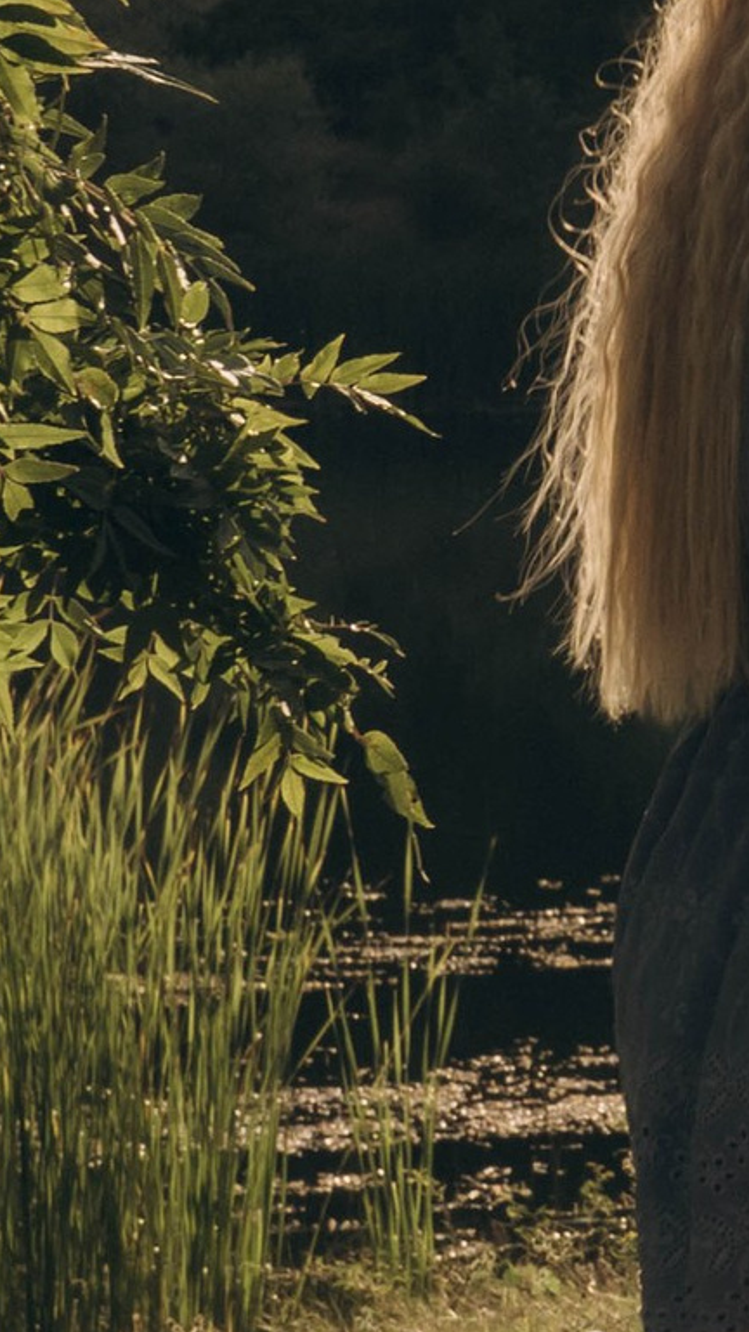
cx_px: 1786
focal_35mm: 220
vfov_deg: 9.8
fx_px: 7768
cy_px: 354
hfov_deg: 5.3
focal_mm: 42
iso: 320
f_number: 11
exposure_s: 1/320
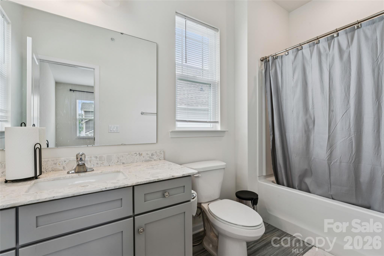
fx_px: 175
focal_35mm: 16
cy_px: 128
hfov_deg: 95.3
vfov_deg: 72.4
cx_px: 192
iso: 100
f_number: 13
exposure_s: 1/5
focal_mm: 16.4
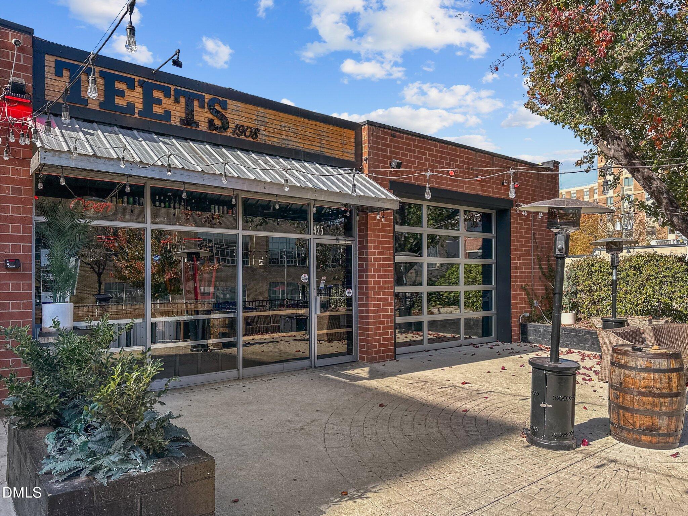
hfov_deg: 71.6
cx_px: 344
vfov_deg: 56.8
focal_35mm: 24
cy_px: 258
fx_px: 477
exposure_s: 1/2000
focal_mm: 6.86
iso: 80
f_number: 1.8
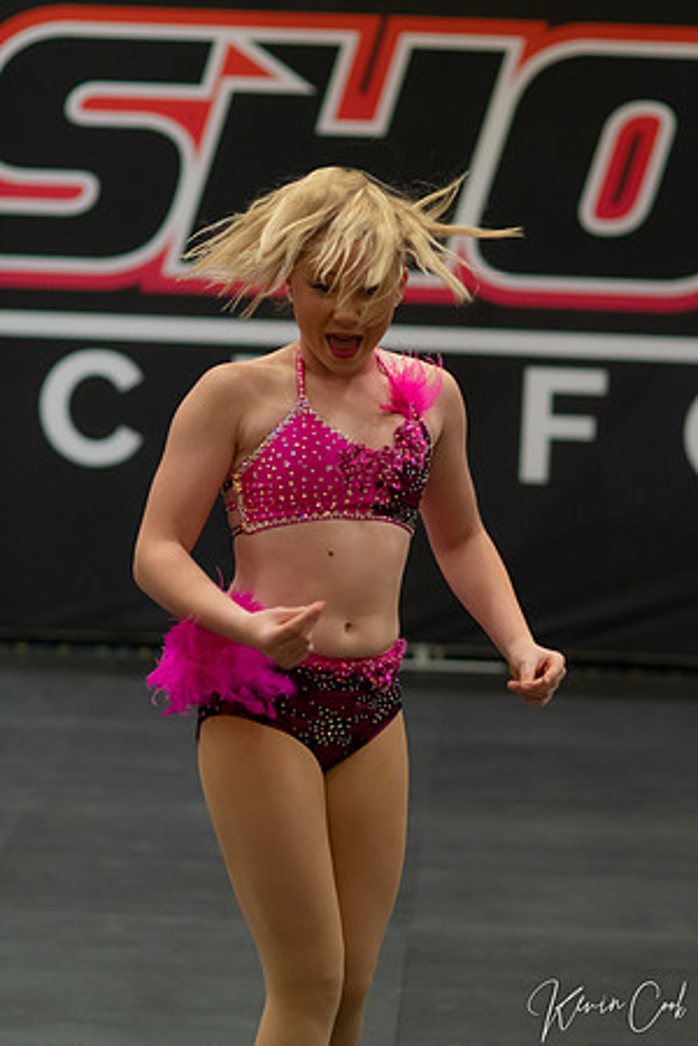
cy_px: 523
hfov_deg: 10.8
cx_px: 349
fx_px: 3693
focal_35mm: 127
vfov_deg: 16.1
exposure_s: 1/640
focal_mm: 85
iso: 1600
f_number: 2
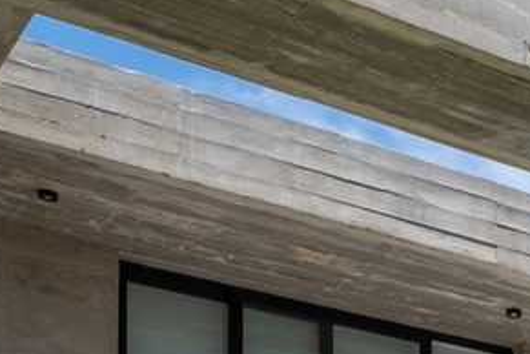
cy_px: 678
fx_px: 1516
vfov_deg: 12.0
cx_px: 920
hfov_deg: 16.8
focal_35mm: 103
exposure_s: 1/500
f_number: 11
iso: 160
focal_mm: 10
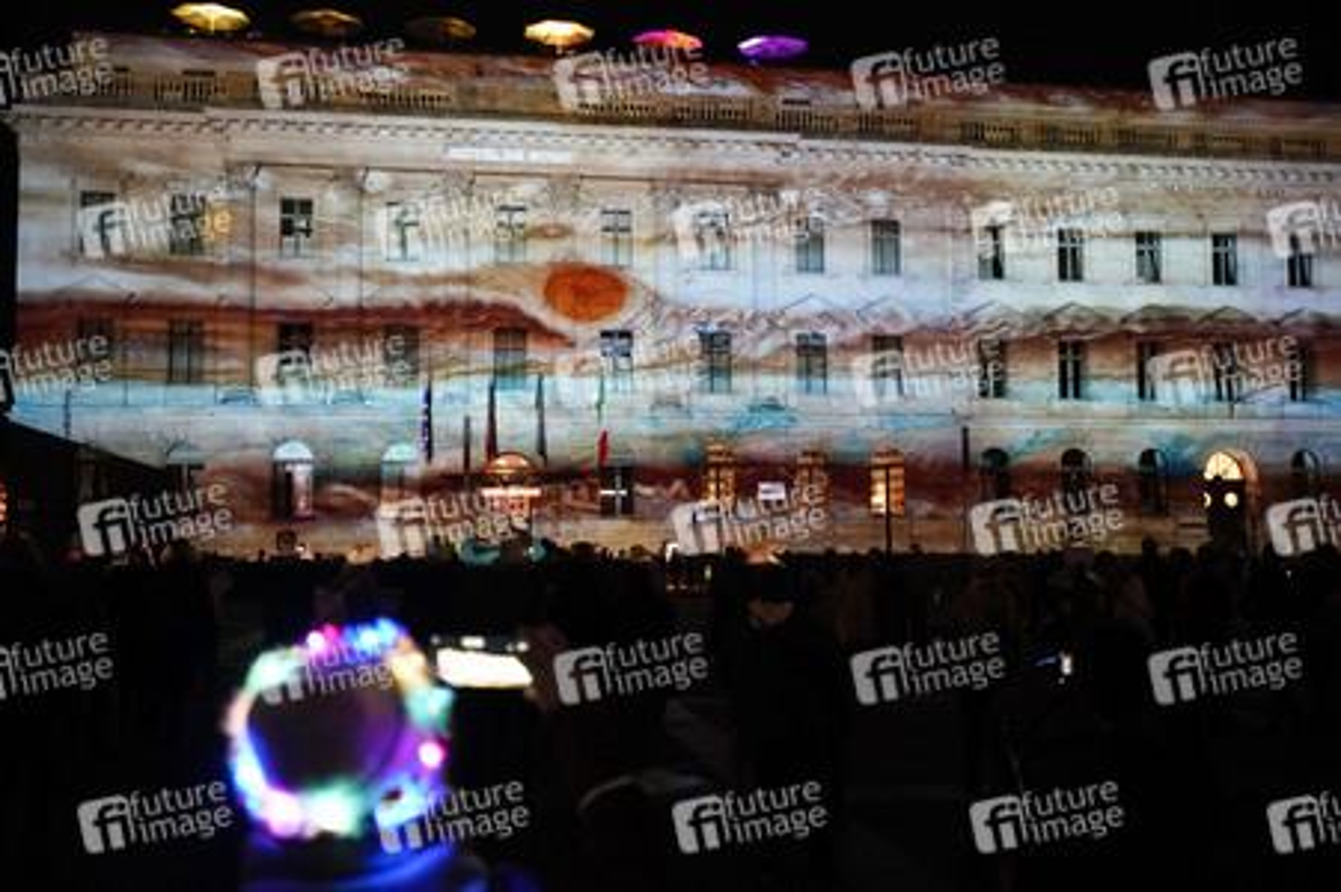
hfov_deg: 54.5
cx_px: 670
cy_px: 446
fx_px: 1303
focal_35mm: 35
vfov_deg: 37.8
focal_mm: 35
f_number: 3.5
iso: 1600
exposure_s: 1/13
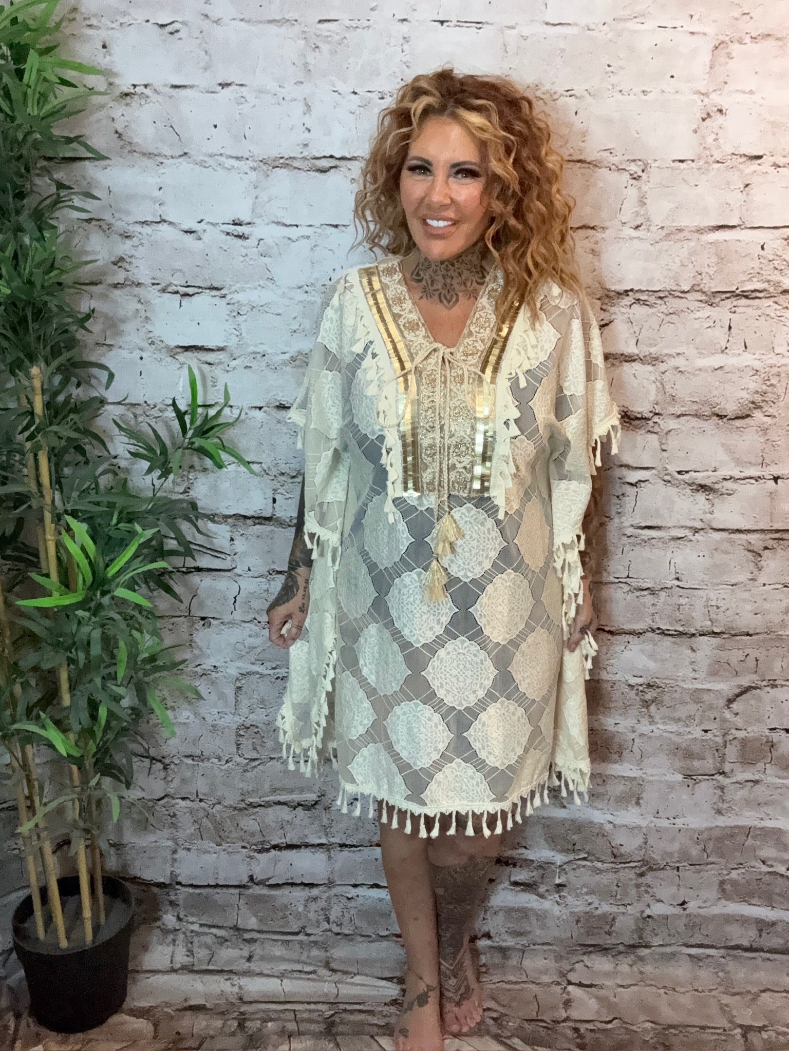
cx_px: 394
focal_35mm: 30
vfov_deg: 60.0
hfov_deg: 46.8
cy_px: 526
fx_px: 912
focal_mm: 2.69
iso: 250
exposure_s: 1/50
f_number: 1.9
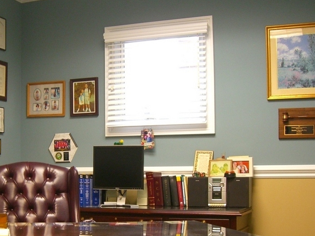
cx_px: 110
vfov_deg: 23.4
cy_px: 171
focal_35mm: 62
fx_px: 564
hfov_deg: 31.0
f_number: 2.7
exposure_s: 1/20
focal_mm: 6.2
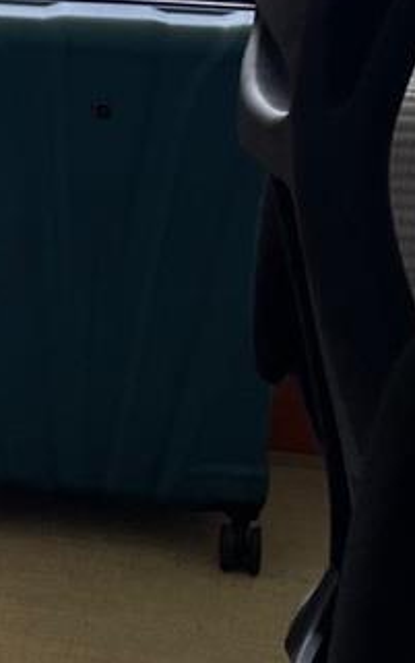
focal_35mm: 103
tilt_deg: -12.9
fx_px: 1861
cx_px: -401
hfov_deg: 11.5
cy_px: -8
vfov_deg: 19.6
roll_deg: +0.4
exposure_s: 1/120
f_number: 1.6
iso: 50
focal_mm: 4.2
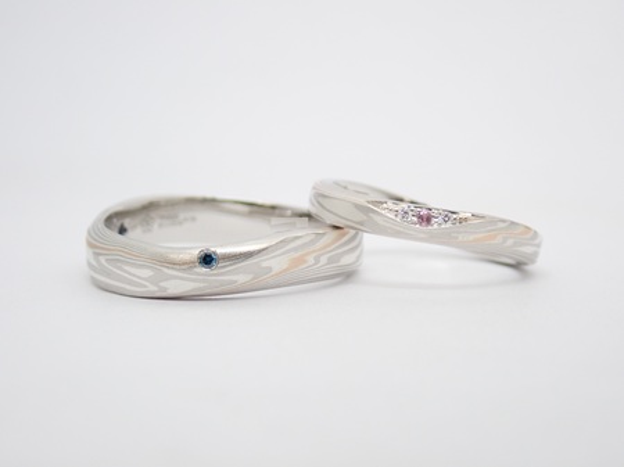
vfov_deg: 19.1
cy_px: 234
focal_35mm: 77
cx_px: 312
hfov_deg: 25.3
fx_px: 1387
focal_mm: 13.65
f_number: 4.1
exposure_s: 1/80
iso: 200
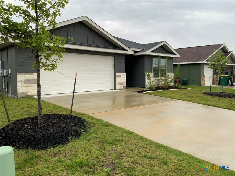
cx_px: 118
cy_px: 88
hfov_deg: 61.7
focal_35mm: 29
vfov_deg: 48.2
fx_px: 197
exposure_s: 1/389
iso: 16
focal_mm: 3
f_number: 1.8
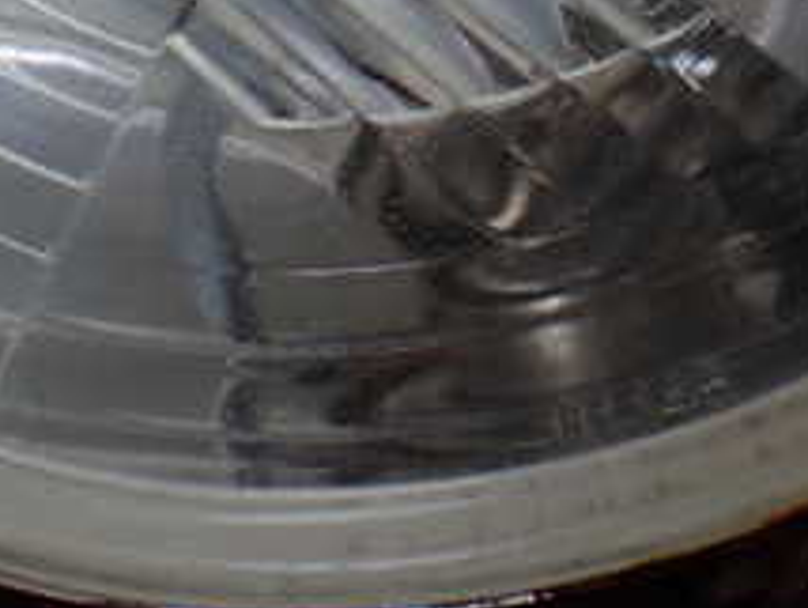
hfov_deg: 23.2
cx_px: 453
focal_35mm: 84
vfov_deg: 16.9
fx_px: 1963
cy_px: -102
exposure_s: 1/125
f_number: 2.3
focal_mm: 5.4
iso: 200
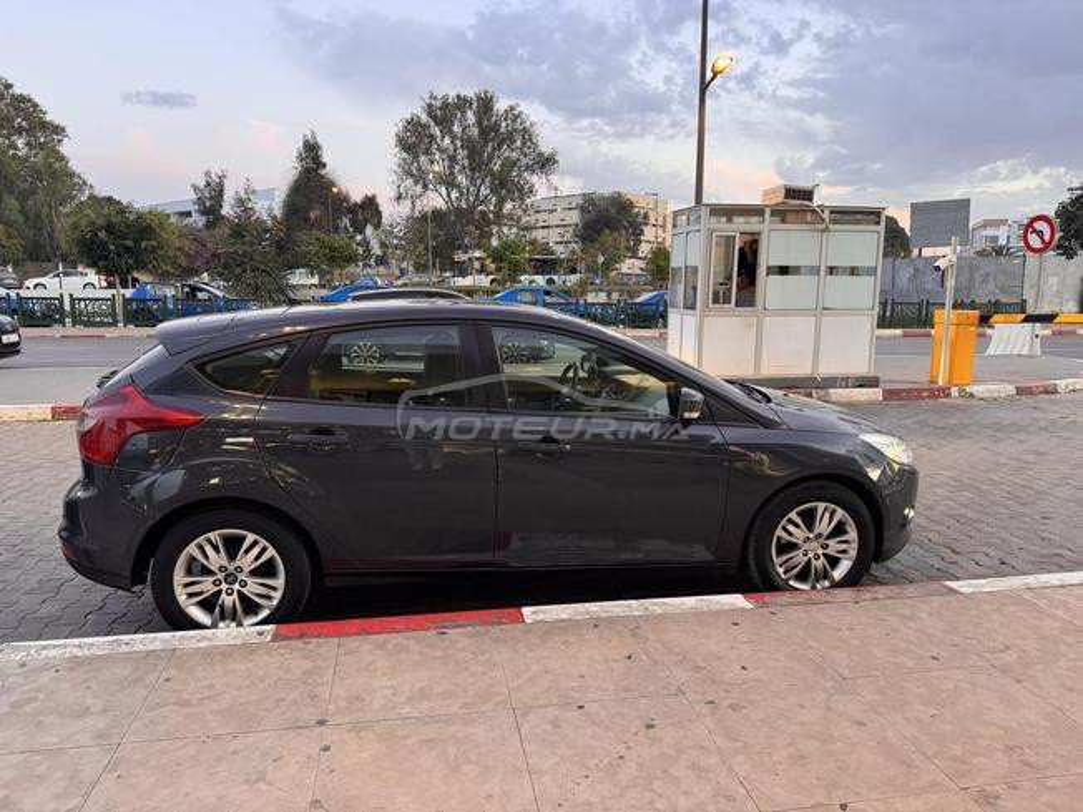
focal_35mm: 24
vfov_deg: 56.8
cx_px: 542
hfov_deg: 71.6
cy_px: 406
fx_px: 751
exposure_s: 1/65
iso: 200
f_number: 1.78
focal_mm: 6.76
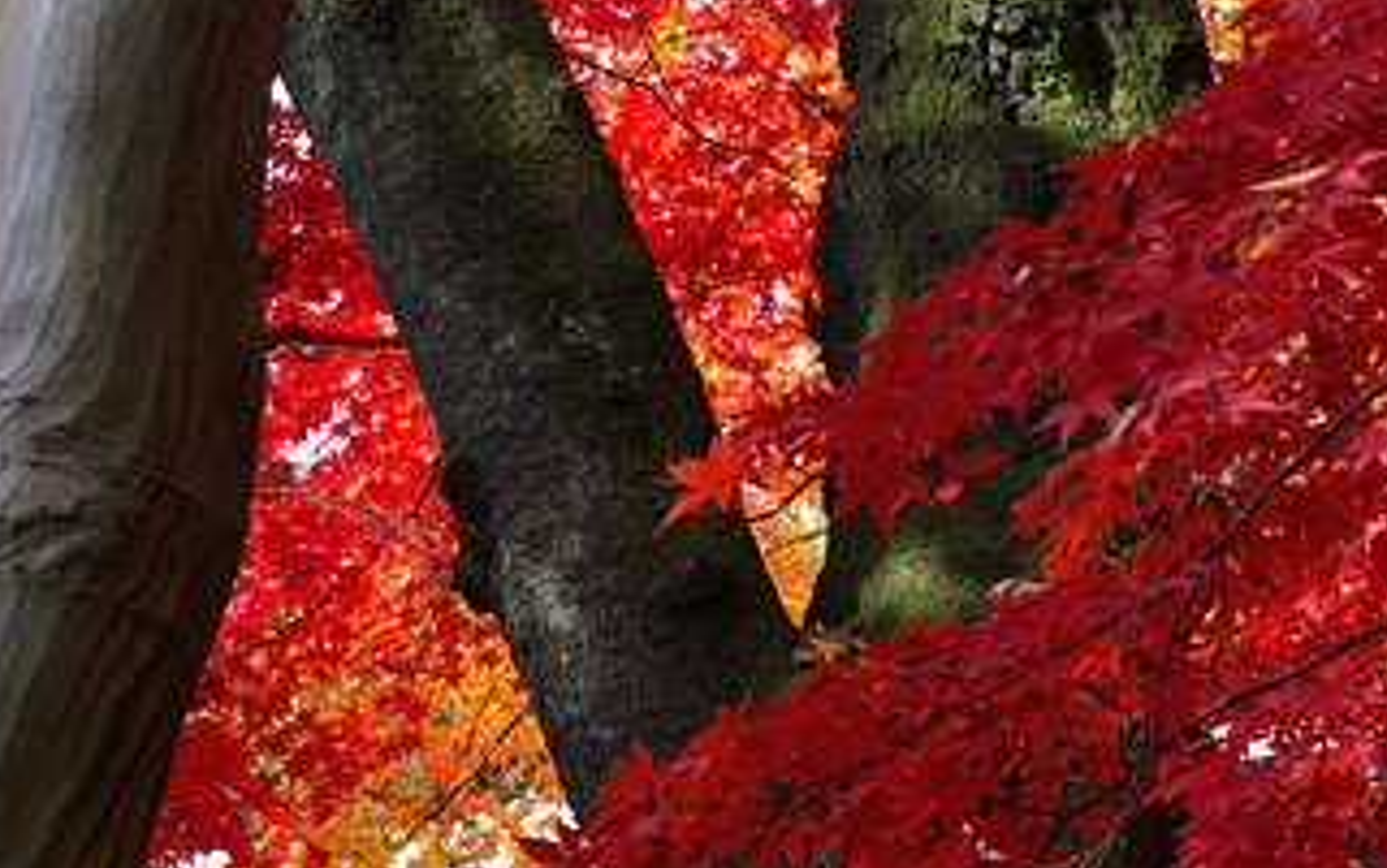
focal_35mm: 171
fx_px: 6467
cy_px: 140
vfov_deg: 7.7
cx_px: 791
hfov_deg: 12.2
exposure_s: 1/80
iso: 400
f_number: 10
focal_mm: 70
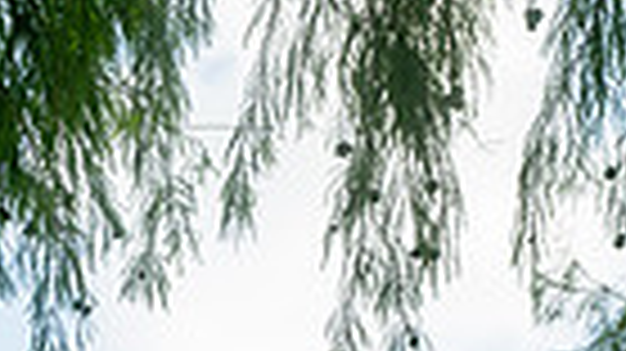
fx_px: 1460
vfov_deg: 10.5
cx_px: 45
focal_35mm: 88
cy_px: 990
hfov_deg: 23.5
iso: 200
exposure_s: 1/200
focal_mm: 26
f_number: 7.1
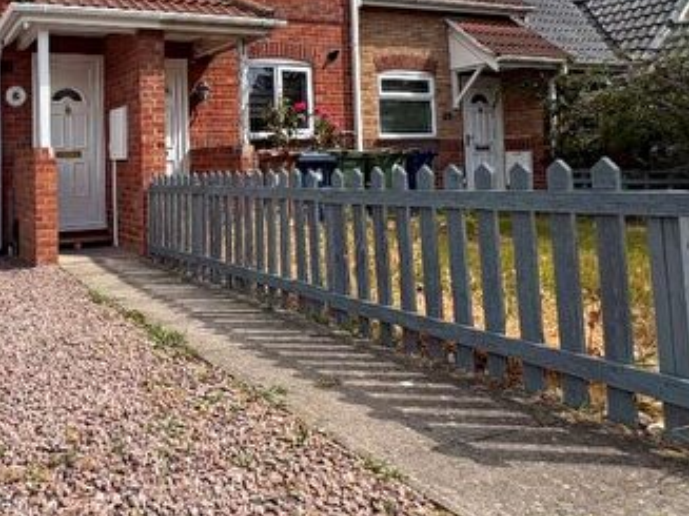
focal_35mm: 30
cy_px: 134
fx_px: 597
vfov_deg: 45.3
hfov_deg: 54.7
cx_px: 114
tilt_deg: +3.4
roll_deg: +1.8
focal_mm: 2.22
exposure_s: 1/1160
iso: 50
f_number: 2.2
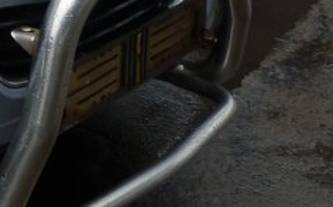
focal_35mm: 90
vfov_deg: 13.4
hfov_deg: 19.3
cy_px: -127
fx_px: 816
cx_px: -206
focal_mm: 4.5
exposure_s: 1/125
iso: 80
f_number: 4
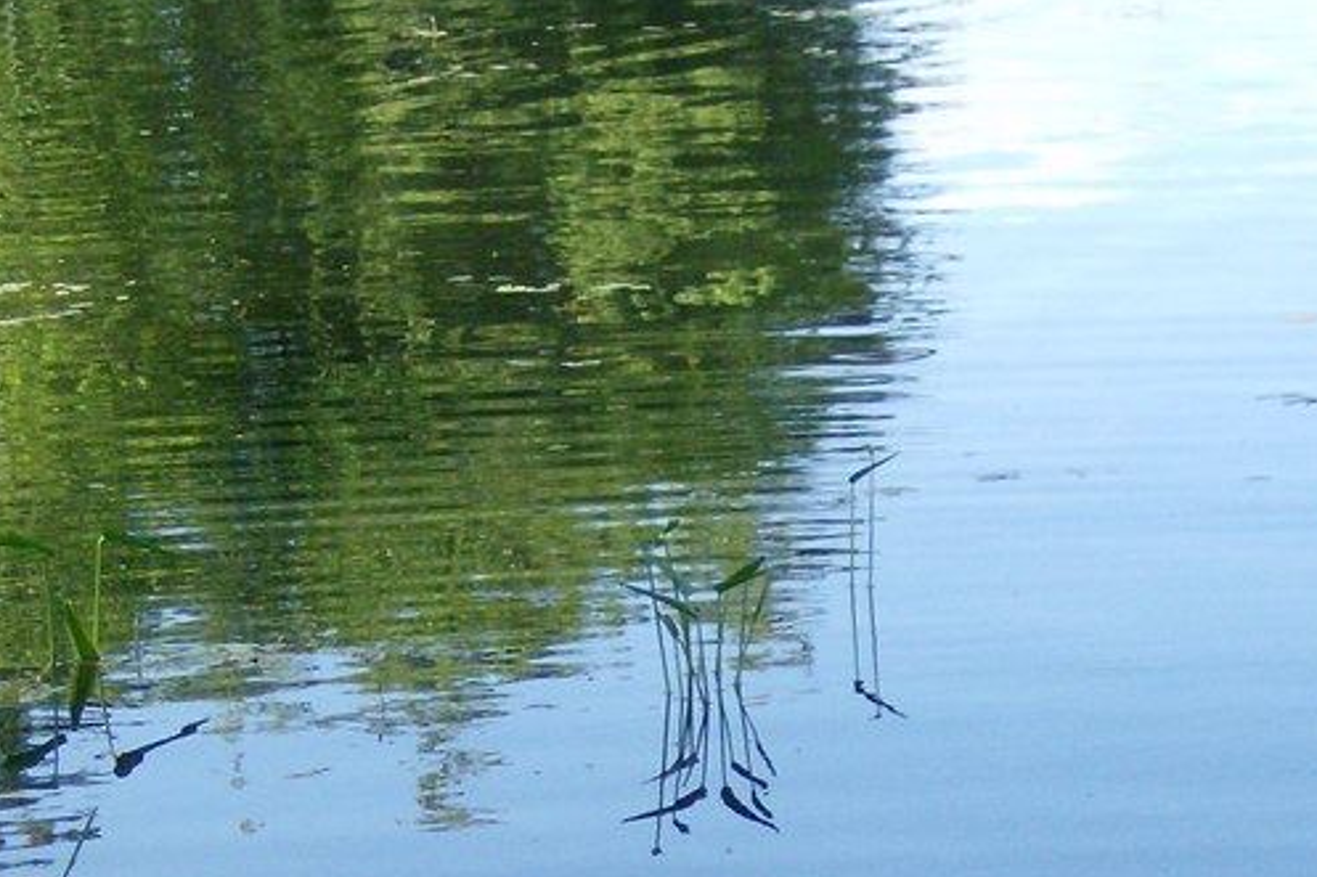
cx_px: 586
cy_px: 1058
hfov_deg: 12.5
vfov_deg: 8.2
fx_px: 6034
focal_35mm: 165
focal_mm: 11.6
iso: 100
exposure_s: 1/304
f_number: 3.7
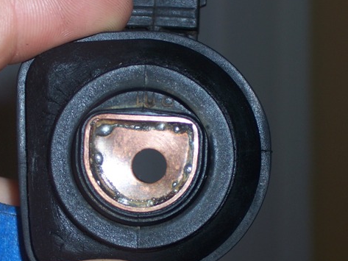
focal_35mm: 146
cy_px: 162
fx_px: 1468
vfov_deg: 10.2
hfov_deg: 13.5
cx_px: 136
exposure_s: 1/125
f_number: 4.8
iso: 80
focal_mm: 18
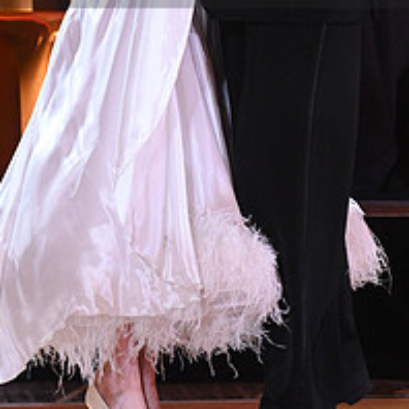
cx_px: 212
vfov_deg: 4.7
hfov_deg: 4.7
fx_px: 4999
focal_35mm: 374
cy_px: -60
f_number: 4
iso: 5000
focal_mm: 150
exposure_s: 1/400
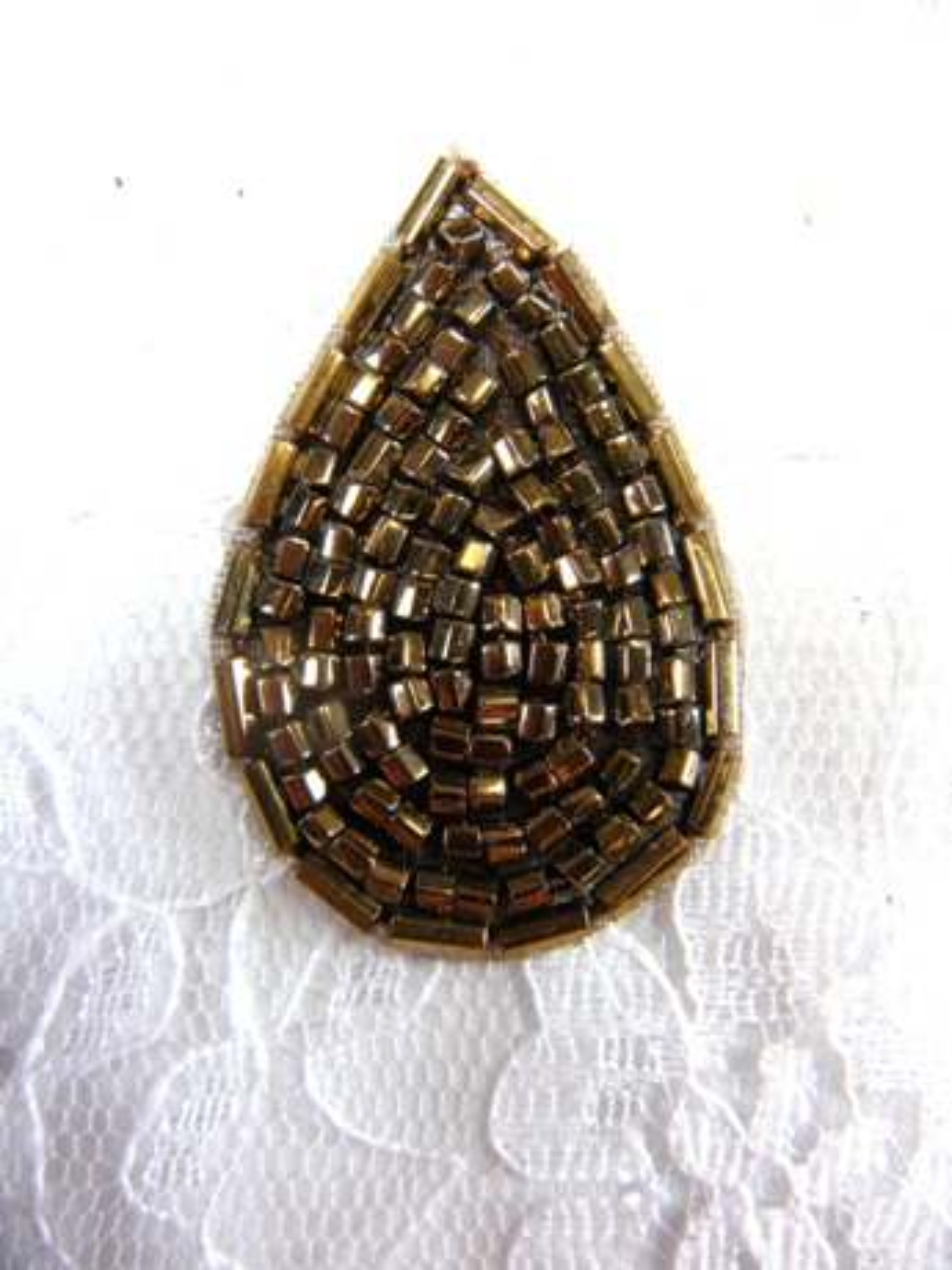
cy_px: 635
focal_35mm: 35
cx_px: 476
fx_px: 1283
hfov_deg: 40.7
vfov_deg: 52.6
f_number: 3.8
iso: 64
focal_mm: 5.9
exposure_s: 1/74.8
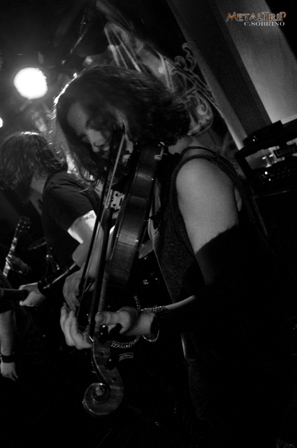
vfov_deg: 67.4
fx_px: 335
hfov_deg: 47.8
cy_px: 224
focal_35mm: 27
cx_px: 148
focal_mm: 18
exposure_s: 1/60
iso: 3200
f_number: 4
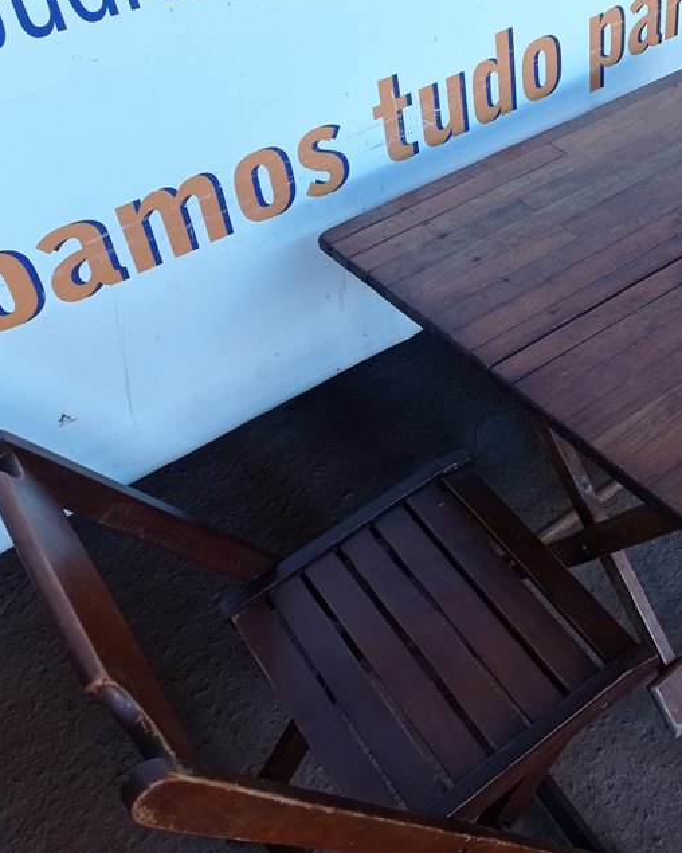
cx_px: 573
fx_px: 1110
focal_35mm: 44
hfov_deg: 32.9
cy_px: 376
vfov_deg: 41.9
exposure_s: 1/60
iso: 132
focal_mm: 4.7
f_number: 1.79
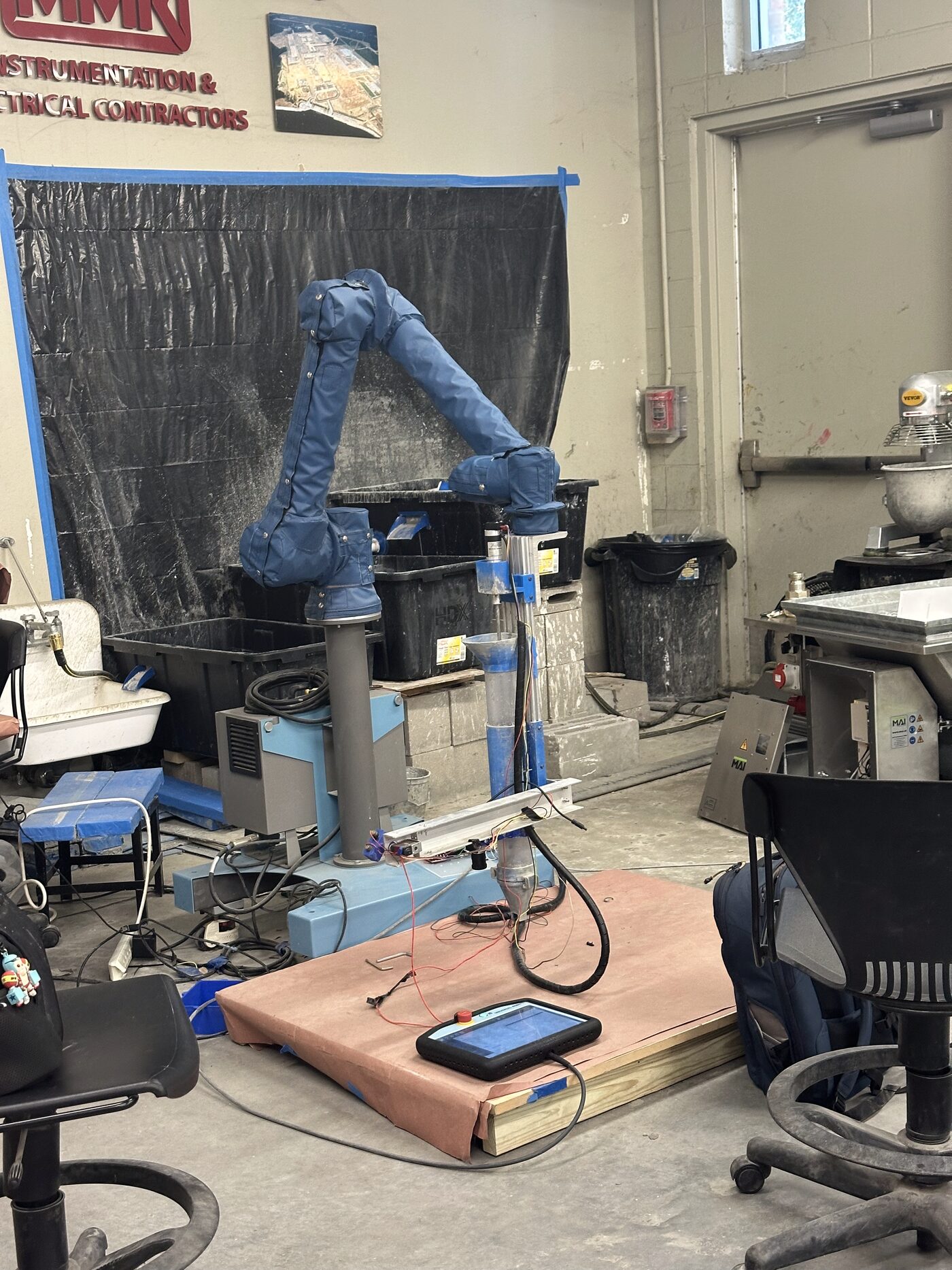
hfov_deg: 30.3
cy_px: 635
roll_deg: +3.3
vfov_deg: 39.7
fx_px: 1760
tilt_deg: -7.0
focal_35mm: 48
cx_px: 476
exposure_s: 1/60
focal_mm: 6.86
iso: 200
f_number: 1.78
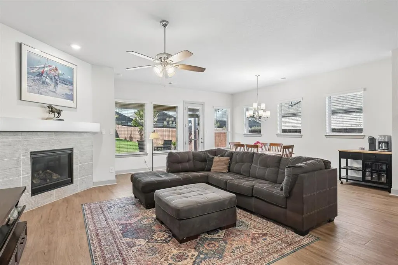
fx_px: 204
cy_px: 132
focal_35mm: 18
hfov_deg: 88.5
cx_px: 199
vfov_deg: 65.9
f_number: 8
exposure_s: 1/13
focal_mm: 18.5
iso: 400
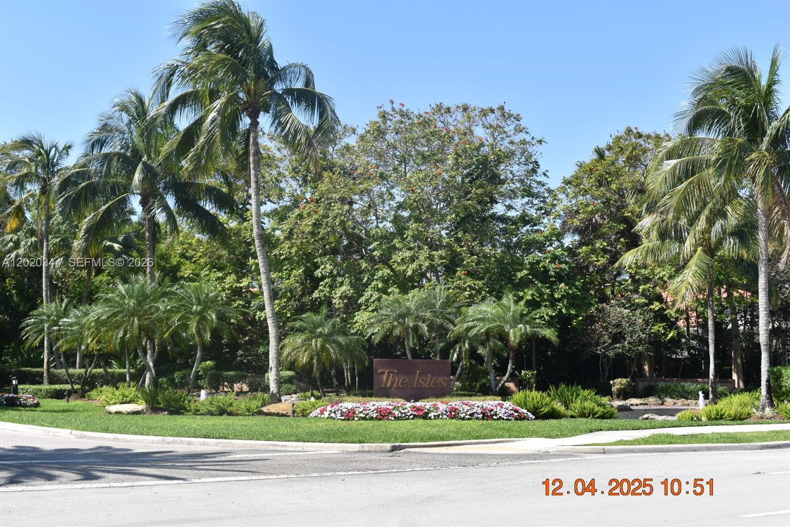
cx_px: 395
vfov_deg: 26.5
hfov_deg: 38.9
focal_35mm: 51
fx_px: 1119
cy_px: 264
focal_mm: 34
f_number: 9
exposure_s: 1/320
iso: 200
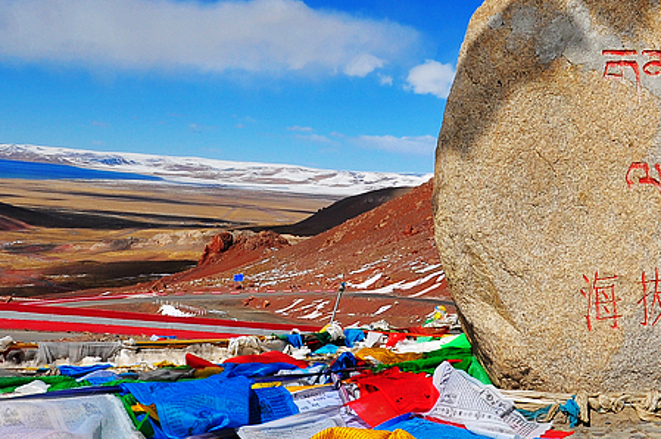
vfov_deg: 12.7
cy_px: 80
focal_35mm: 107
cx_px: 436
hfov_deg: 19.1
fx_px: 1962
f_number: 16
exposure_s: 1/200
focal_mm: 32
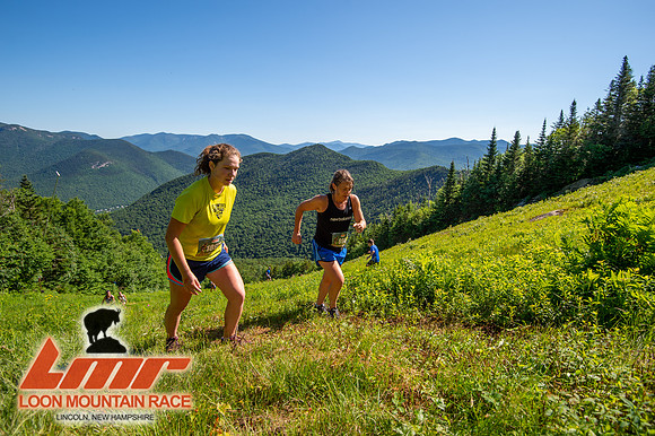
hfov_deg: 86.9
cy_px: 218
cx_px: 328
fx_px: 345
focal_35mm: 19
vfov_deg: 64.5
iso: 100
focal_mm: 19
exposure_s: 1/500
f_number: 5
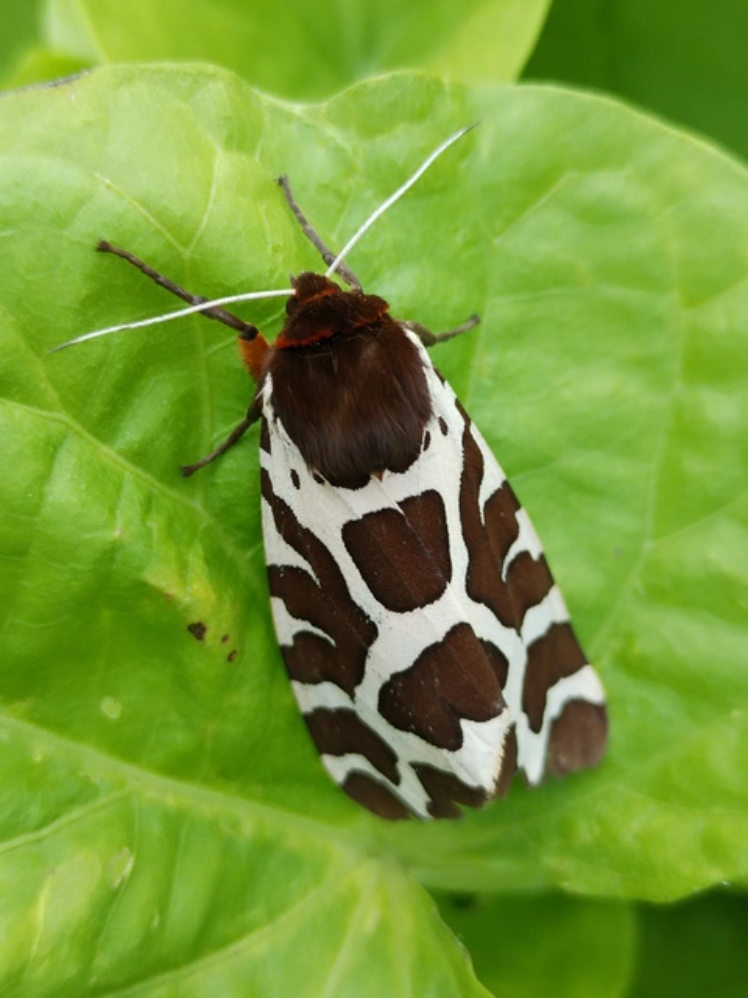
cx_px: 374
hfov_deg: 32.2
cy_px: 499
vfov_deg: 42.1
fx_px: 1297
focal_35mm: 45
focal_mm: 4.75
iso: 222
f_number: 1.8
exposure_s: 1/100
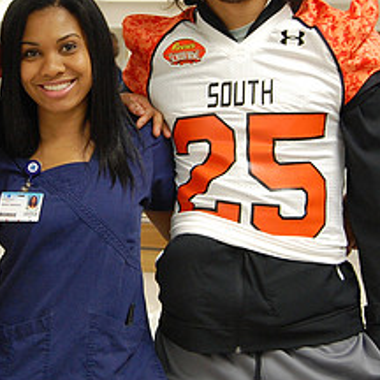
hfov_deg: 19.3
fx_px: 1105
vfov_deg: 19.5
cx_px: 74
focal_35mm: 89
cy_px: 150
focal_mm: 26
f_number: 4.2
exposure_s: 1/40
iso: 800
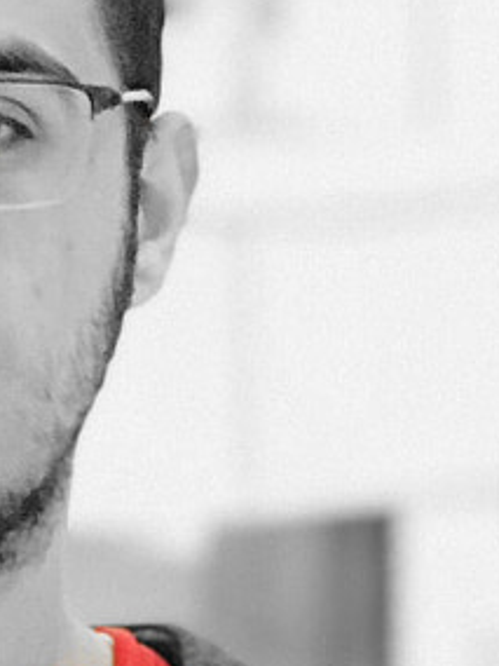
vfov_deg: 6.2
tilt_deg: +1.2
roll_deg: +0.4
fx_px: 6170
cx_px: -180
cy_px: 664
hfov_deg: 4.6
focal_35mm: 321
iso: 400
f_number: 2.8
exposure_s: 1/50
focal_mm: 6.6
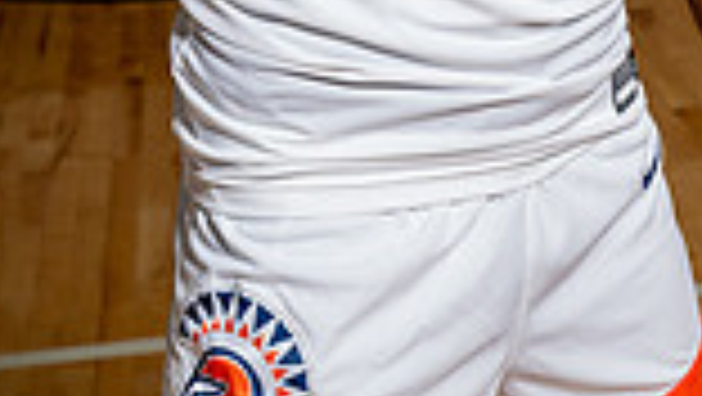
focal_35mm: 136
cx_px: 248
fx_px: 2533
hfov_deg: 15.8
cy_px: -508
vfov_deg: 8.3
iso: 250
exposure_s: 1/250
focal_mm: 45
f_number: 5.6
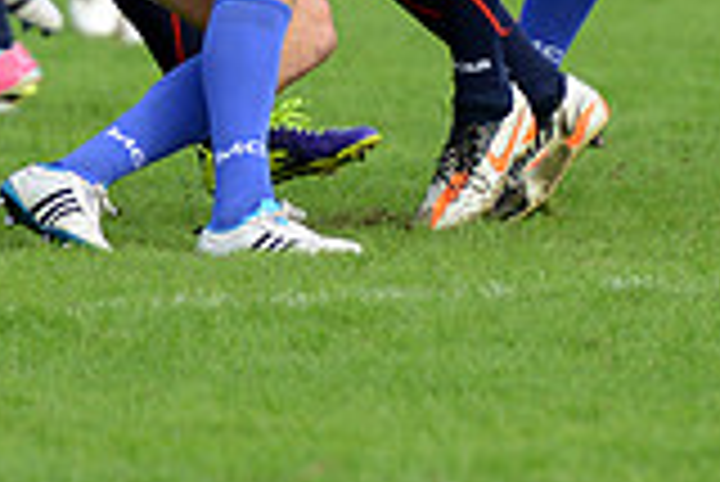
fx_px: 19537
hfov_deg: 2.1
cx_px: 225
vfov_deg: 1.4
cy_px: -340
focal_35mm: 976
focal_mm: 270
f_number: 4
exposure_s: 1/500
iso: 500
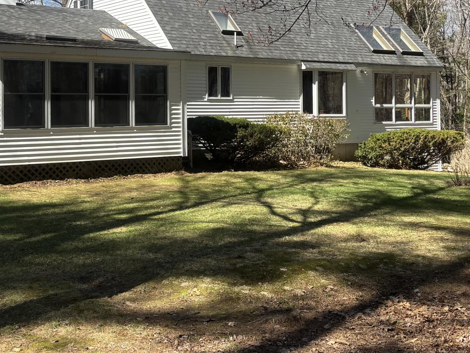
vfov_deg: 26.3
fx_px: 747
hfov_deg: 34.9
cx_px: 232
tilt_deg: +2.2
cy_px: 93
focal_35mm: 55
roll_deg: +0.6
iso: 50
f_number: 1.6
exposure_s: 1/1437
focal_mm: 5.96
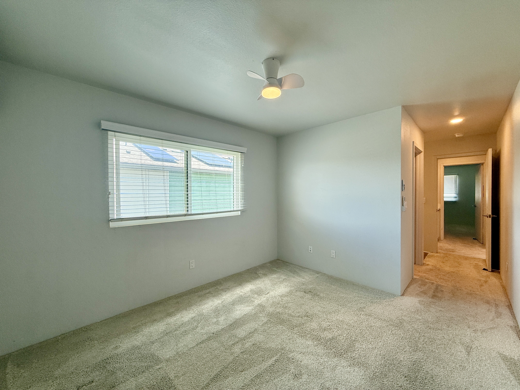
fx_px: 210
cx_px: 260
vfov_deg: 85.7
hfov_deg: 102.1
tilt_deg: -0.2
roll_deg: +0.2
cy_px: 195
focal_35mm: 14
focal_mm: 2.22
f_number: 2.2
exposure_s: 1/120
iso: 80
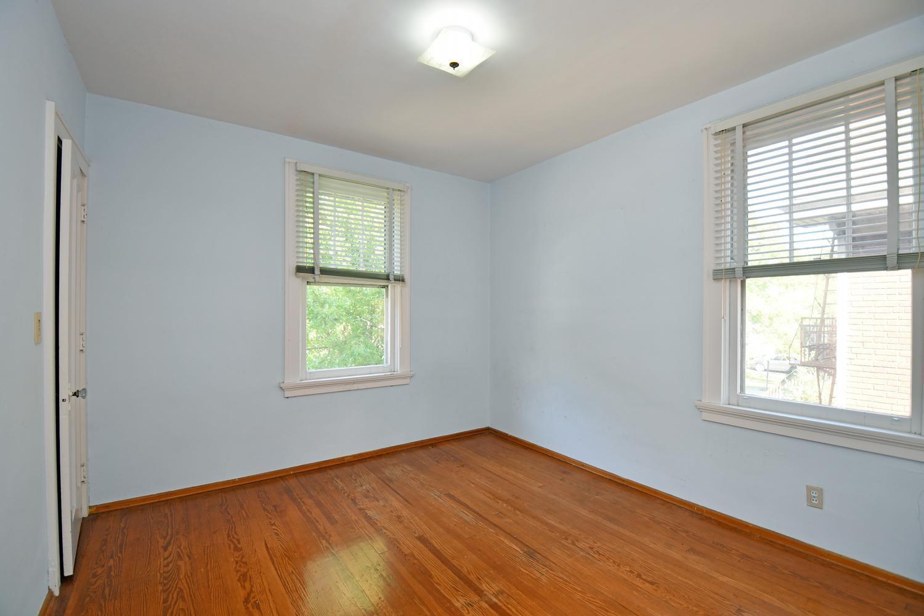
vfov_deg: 77.3
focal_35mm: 15
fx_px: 385
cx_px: 462
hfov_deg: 100.4
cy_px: 308
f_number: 4
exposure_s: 1/60
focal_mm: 10
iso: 280
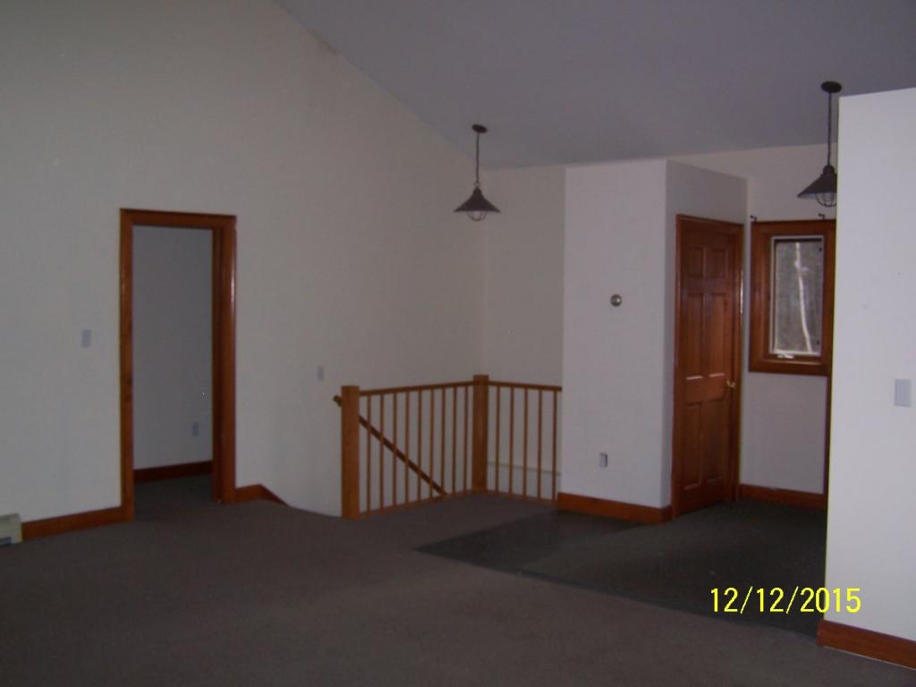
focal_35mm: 38
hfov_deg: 49.0
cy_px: 344
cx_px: 458
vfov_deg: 37.7
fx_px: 1006
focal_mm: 6.3
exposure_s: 1/60
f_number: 2.8
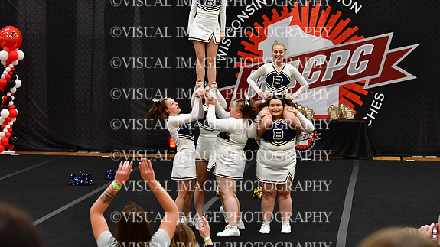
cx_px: 221
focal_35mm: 111
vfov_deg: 10.9
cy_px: 109
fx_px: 1295
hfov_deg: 19.3
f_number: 4
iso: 4000
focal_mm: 70
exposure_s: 1/500
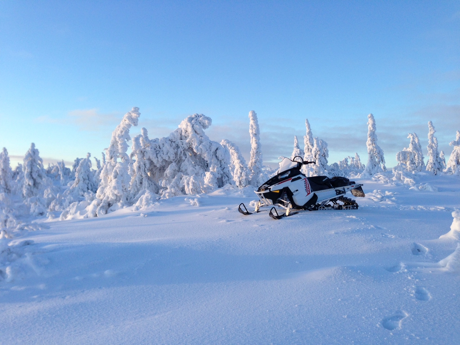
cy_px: 172
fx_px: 439
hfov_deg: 55.4
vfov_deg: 42.9
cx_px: 230
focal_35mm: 33
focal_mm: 4.12
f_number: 2.4
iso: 50
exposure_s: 1/433
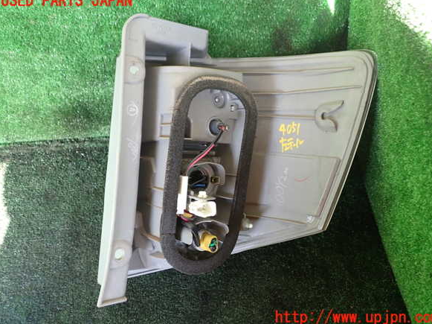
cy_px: 159
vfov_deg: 45.4
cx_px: 220
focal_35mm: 31
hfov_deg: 58.4
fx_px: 387
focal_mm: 5.4
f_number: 2.3
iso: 160
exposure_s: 1/60
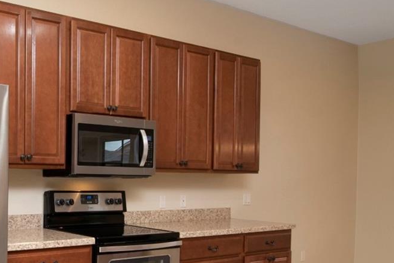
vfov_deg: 33.8
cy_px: 185
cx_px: 2
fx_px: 427
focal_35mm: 39
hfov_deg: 42.8
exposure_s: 1/50
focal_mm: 16
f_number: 6.3
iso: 500
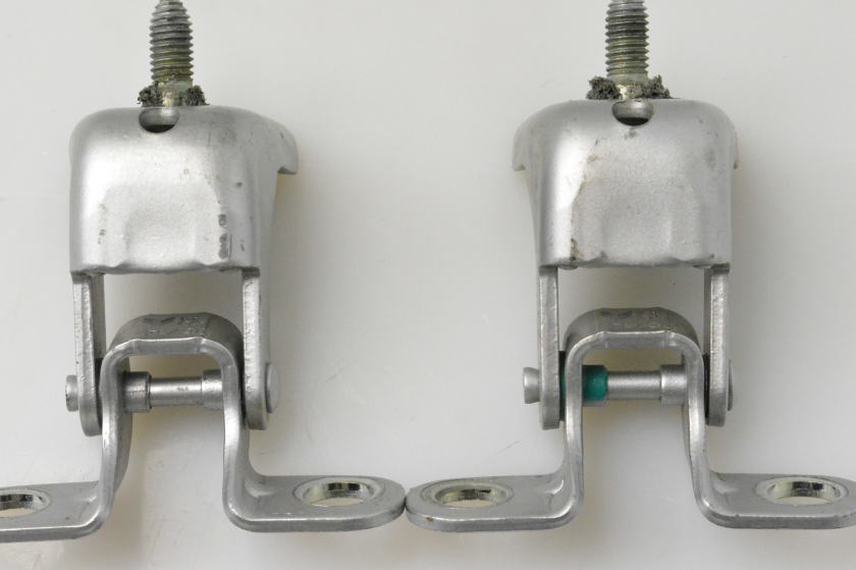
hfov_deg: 20.3
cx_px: 399
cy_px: 298
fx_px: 2391
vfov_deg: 13.6
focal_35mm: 101
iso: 6400
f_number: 11
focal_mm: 55
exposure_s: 1/320
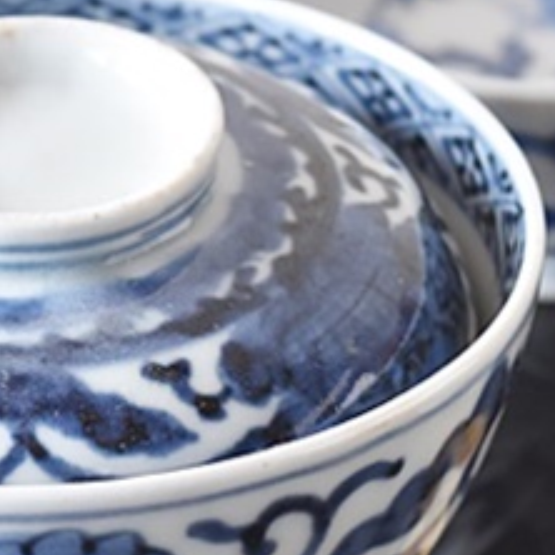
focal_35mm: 239
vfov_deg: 7.3
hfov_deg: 7.3
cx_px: 75
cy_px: 439
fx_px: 4335
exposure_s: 1/8
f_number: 5.6
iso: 800
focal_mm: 52
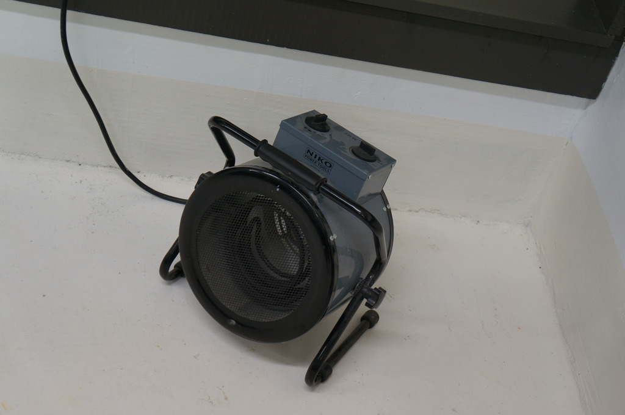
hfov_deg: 36.0
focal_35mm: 56
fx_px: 962
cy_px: 208
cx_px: 312
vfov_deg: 24.3
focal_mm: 37
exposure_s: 1/60
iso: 400
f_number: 4.5
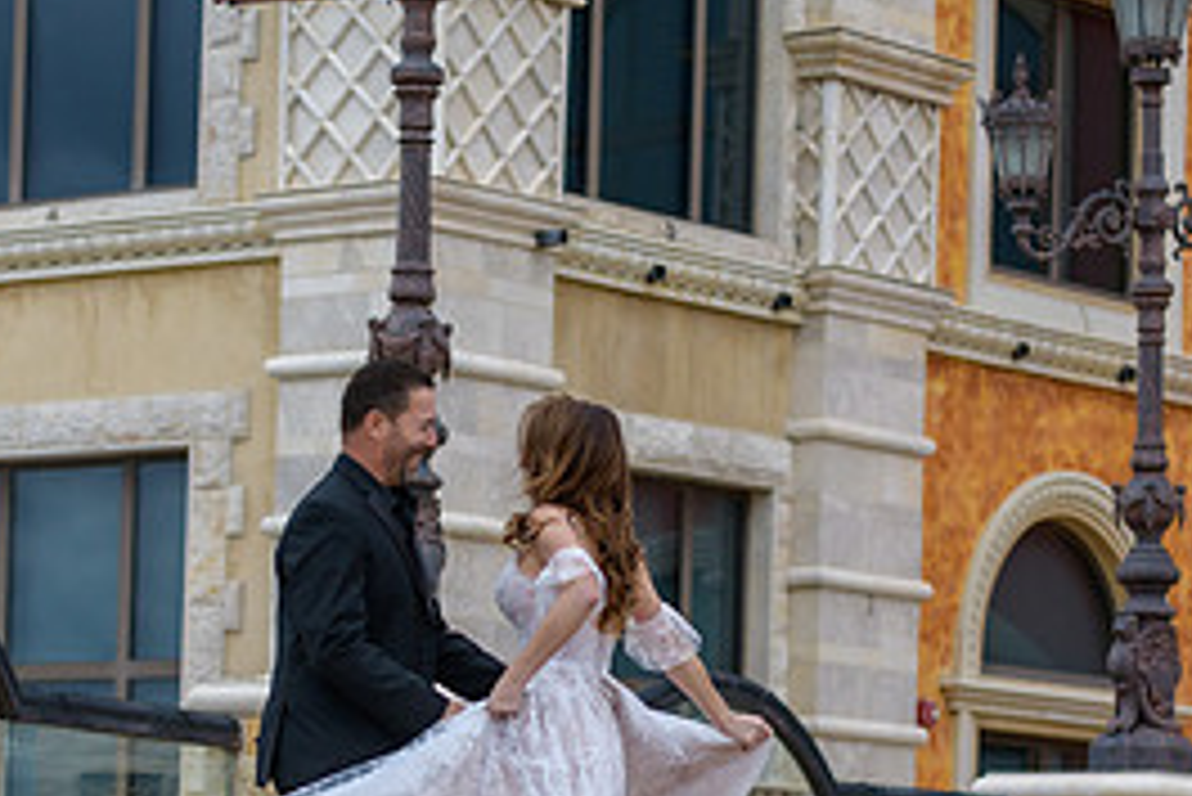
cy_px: 852
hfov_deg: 13.4
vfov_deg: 8.9
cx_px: 486
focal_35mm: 153
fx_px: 5069
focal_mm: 70
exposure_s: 1/3200
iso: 400
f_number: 2.8
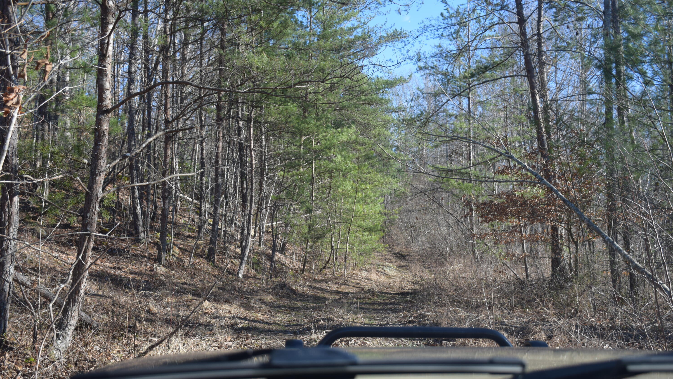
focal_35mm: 38
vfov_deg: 31.2
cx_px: 338
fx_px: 678
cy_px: 216
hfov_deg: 52.8
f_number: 3.8
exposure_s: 1/500
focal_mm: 24
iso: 200
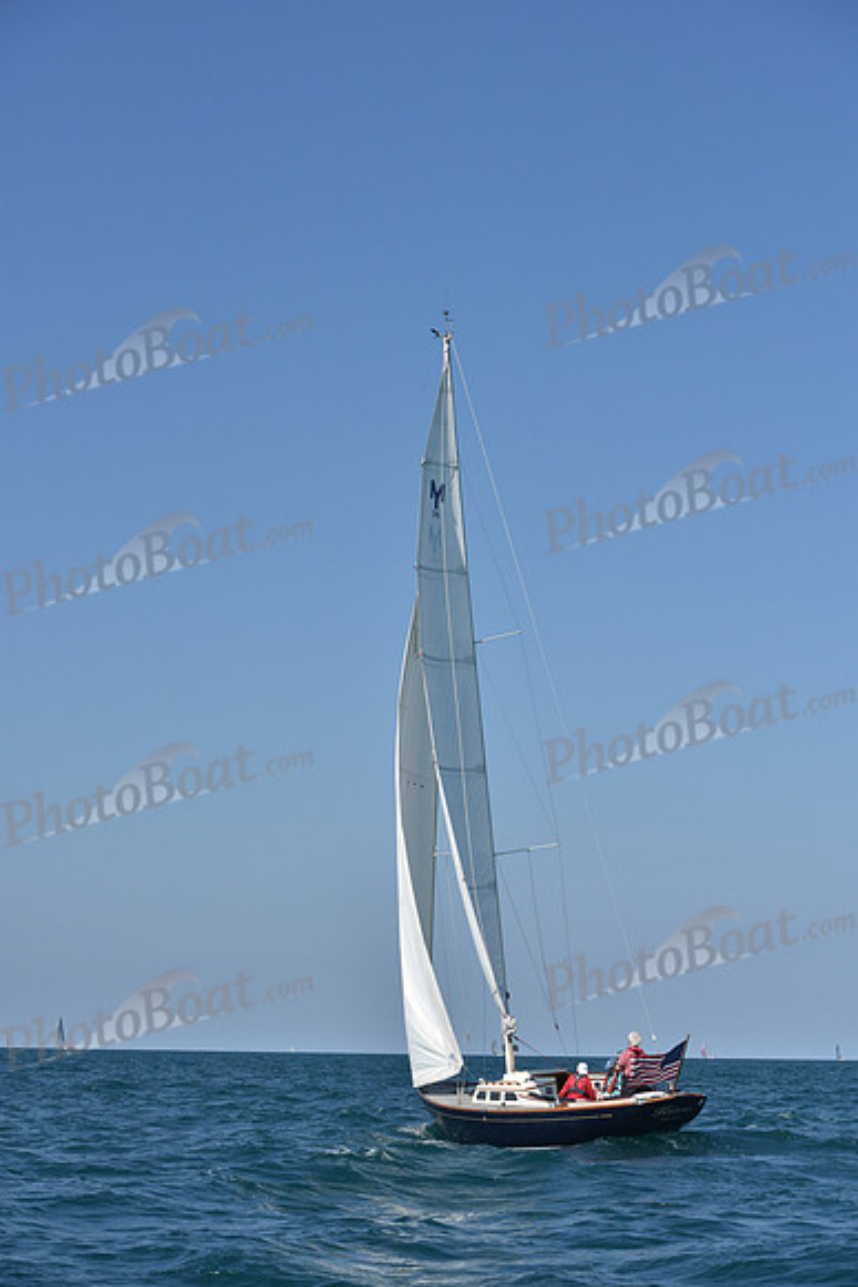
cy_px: 644
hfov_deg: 19.5
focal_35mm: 70
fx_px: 2501
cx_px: 429
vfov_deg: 28.8
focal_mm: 70
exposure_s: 1/1600
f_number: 8
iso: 250
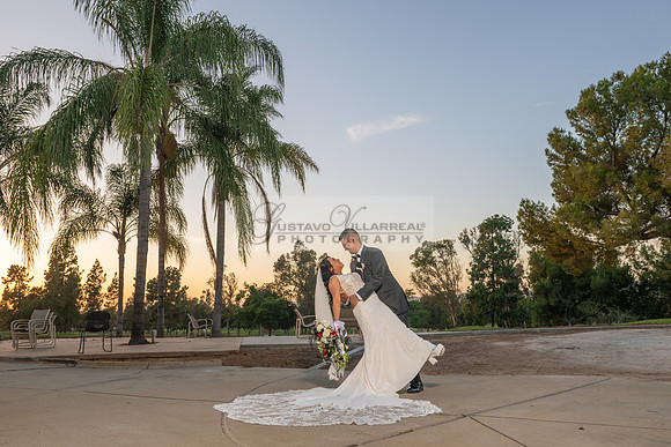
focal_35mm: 26
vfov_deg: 50.1
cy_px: 208
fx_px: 479
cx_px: 312
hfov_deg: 70.0
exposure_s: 1/160
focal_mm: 24
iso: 320
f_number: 7.1
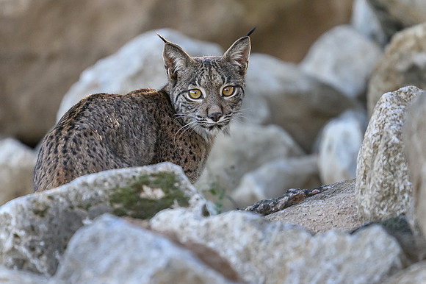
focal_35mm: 1015
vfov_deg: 1.4
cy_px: 190
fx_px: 12009
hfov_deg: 2.0
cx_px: 179
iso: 2200
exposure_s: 1/2000
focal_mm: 560
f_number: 4
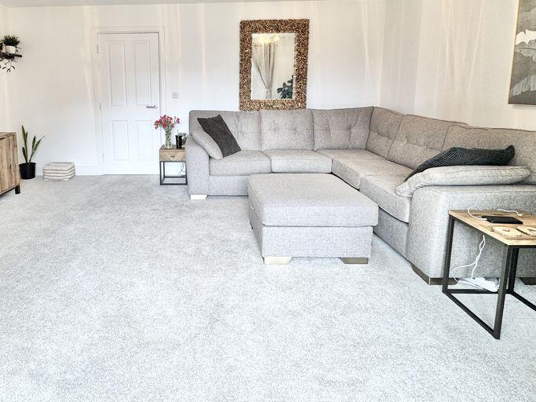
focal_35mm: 21
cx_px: 195
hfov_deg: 77.3
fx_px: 325
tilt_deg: -7.4
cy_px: 131
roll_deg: +1.4
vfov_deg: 61.7
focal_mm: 2.22
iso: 80
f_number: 2.2
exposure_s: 1/100
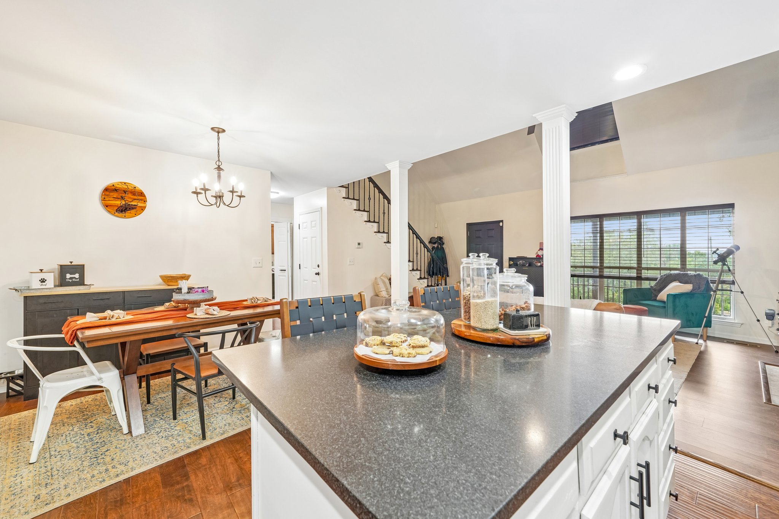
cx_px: 390
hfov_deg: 104.3
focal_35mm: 14
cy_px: 260
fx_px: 303
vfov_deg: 81.2
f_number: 8
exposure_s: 1/13
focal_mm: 14
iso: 400
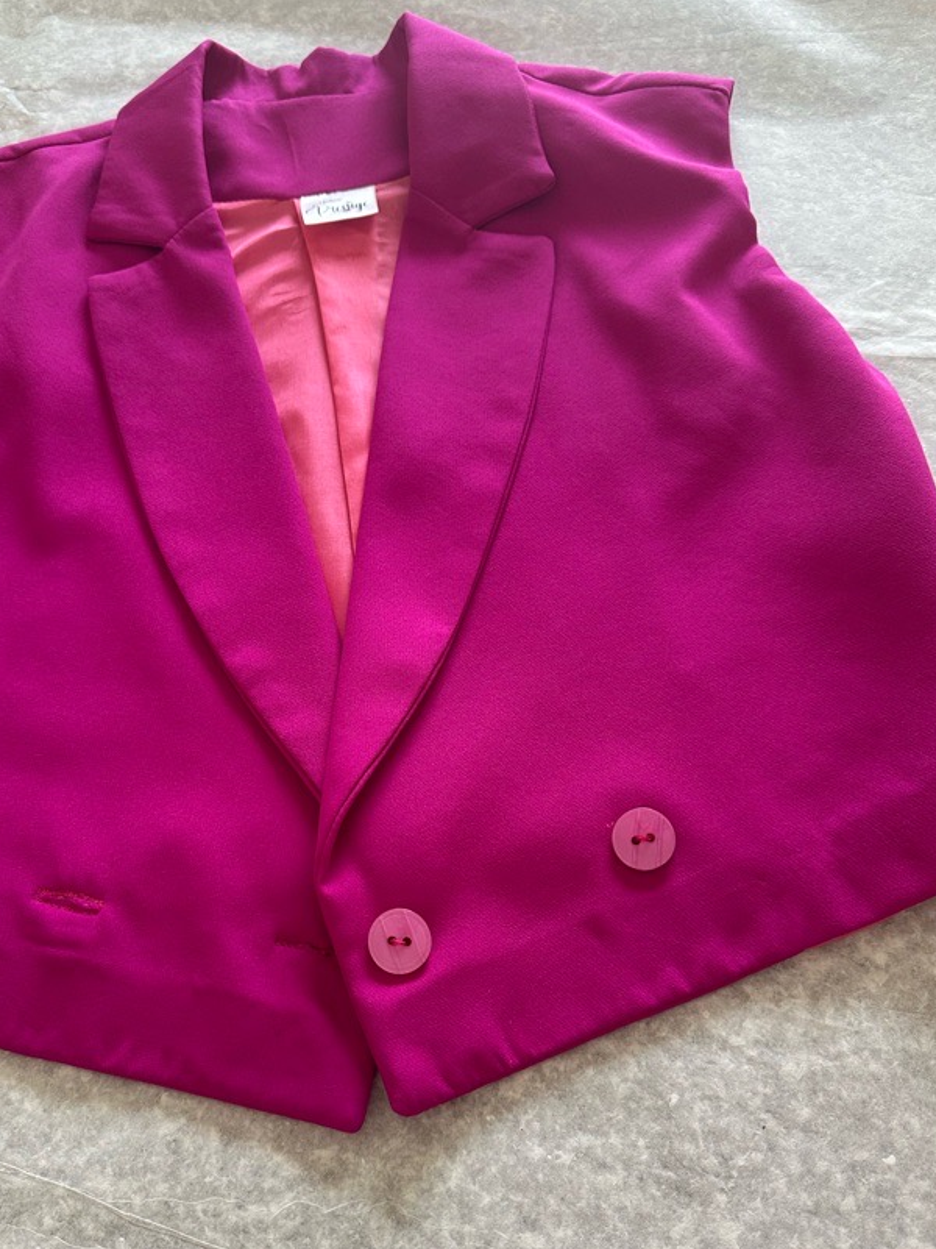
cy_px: 728
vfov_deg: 59.6
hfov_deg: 46.6
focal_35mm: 30
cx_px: 385
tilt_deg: -66.8
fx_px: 1082
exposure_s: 1/121
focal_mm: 6.86
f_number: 1.78
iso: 200
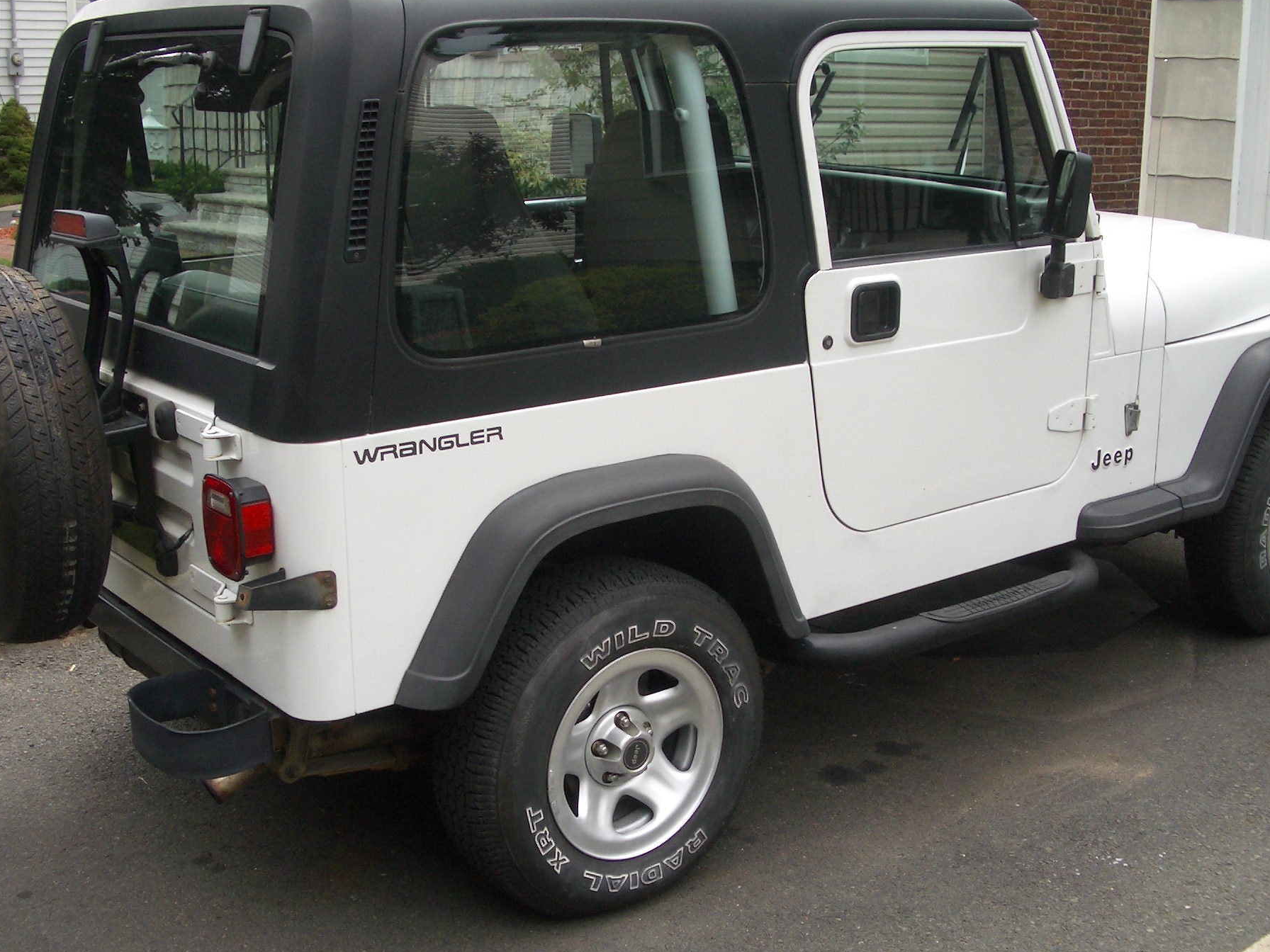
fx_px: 1651
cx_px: 619
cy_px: 502
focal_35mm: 45
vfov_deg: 32.2
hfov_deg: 42.1
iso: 50
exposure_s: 1/160
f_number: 4.3
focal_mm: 5.8
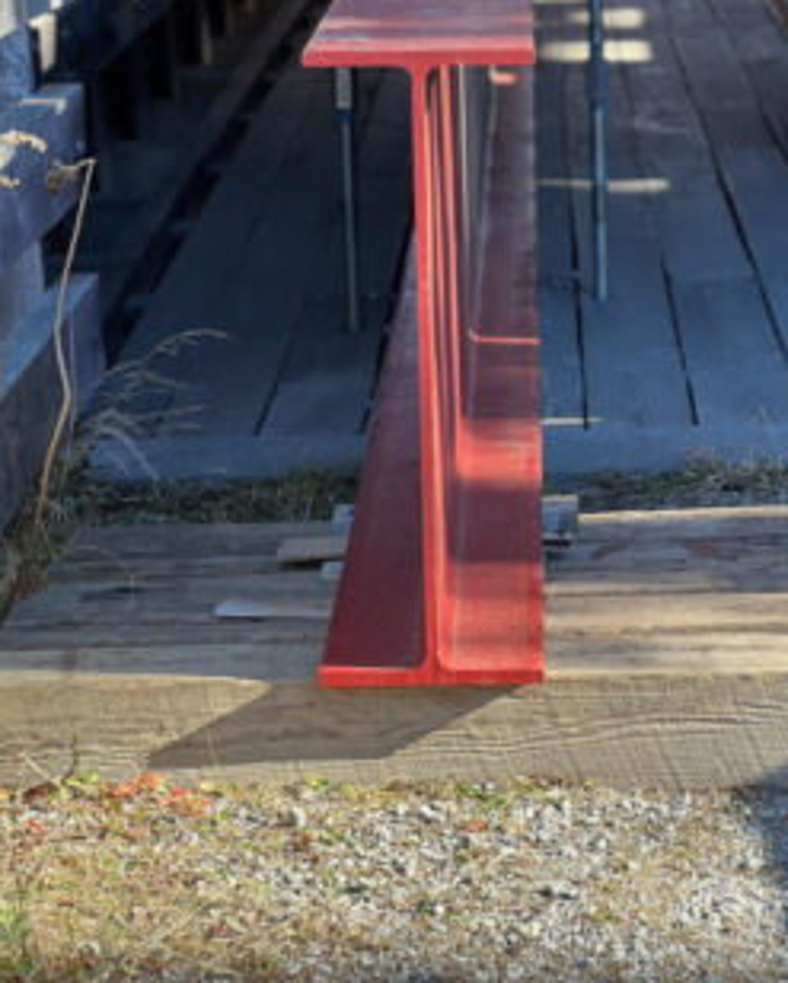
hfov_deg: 13.2
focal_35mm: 117
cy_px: 243
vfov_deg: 16.3
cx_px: 469
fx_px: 3406
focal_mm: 9
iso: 50
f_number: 2.8
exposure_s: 1/121
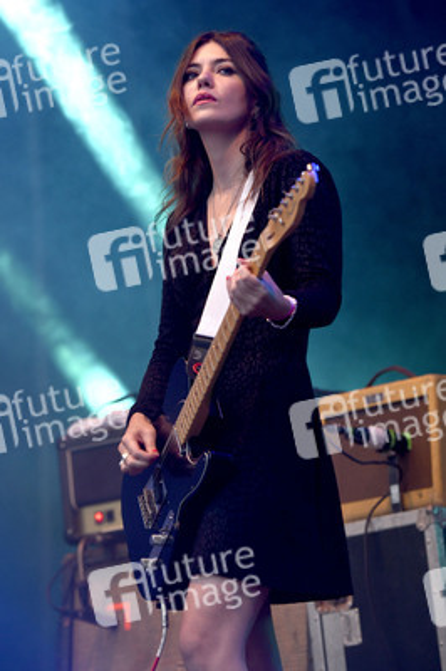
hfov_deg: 10.1
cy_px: 336
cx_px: 223
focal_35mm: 135
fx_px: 2513
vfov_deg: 15.2
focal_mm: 135
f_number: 3.5
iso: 1250
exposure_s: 1/160
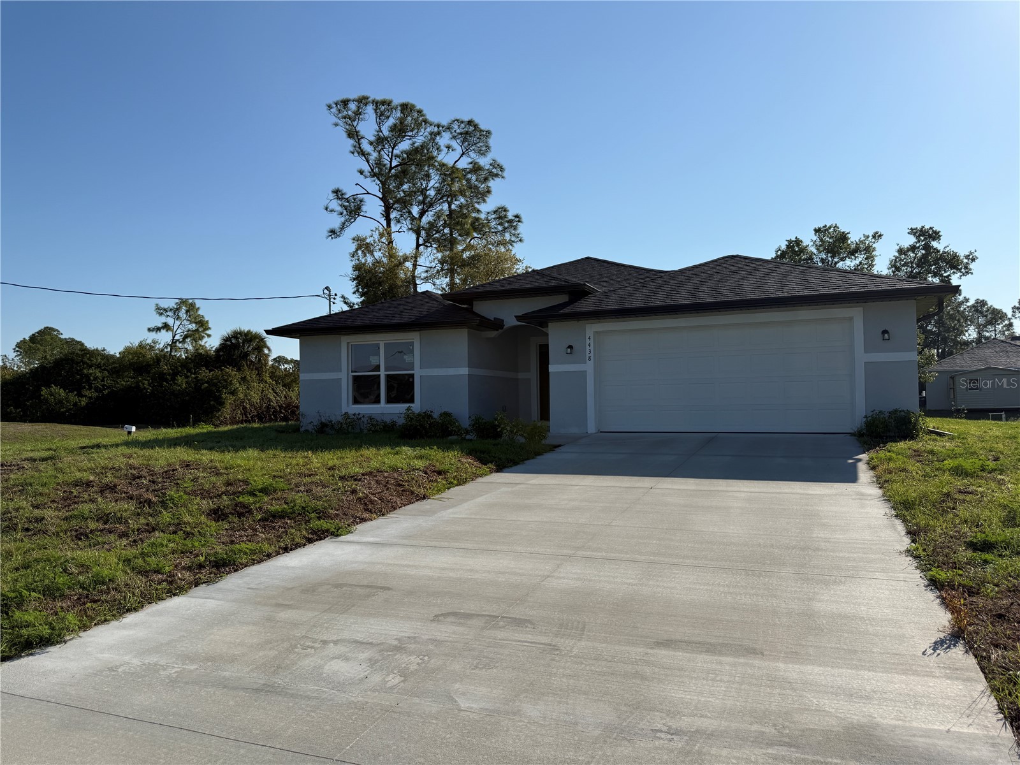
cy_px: 382
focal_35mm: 24
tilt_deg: +3.3
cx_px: 510
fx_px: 707
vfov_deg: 56.8
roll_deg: +0.7
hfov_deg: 71.6
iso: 80
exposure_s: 1/8130
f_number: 1.78
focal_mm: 6.76
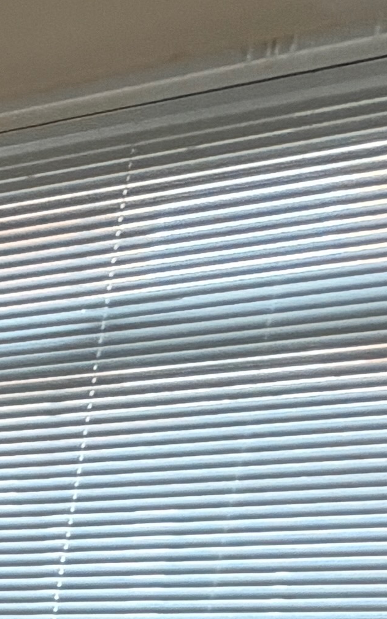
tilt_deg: -10.6
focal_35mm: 84
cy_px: 891
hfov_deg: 7.6
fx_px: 1417
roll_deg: +0.6
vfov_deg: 21.3
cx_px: -1273
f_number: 2.2
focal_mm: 2.22
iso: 160
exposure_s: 1/121
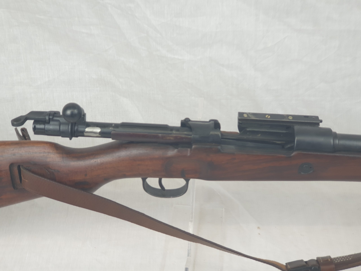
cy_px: 136
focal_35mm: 52
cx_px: 180
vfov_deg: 28.0
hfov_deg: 36.8
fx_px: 542
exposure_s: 1/33
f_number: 2.4
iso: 100
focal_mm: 6
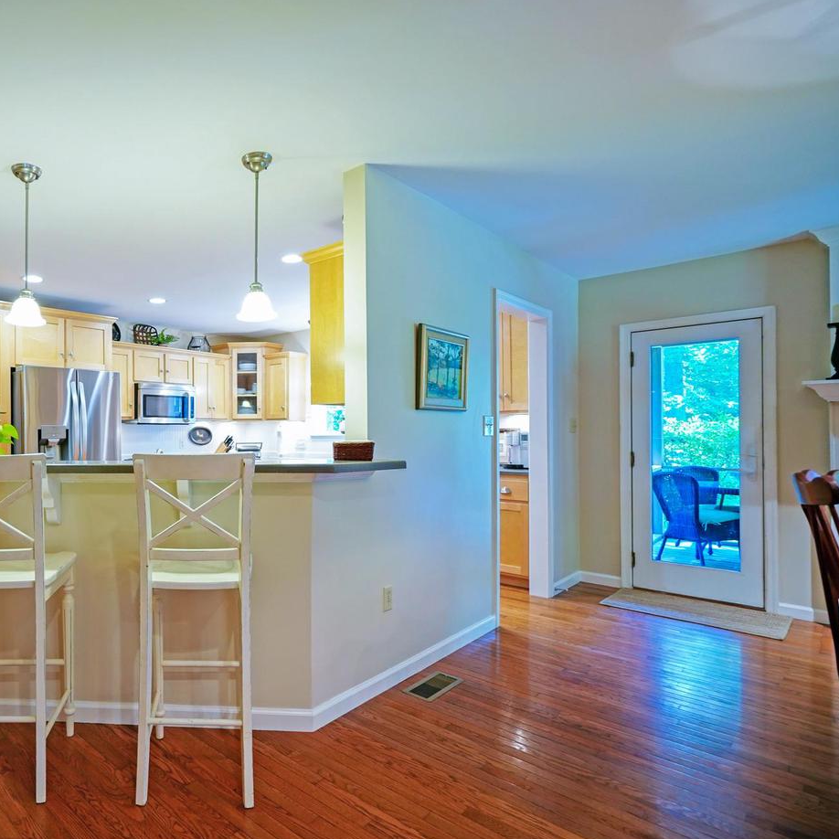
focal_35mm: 20
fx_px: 548
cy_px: 434
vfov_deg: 74.8
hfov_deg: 70.2
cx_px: 217
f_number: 2.8
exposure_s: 1/30
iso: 640
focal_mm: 10
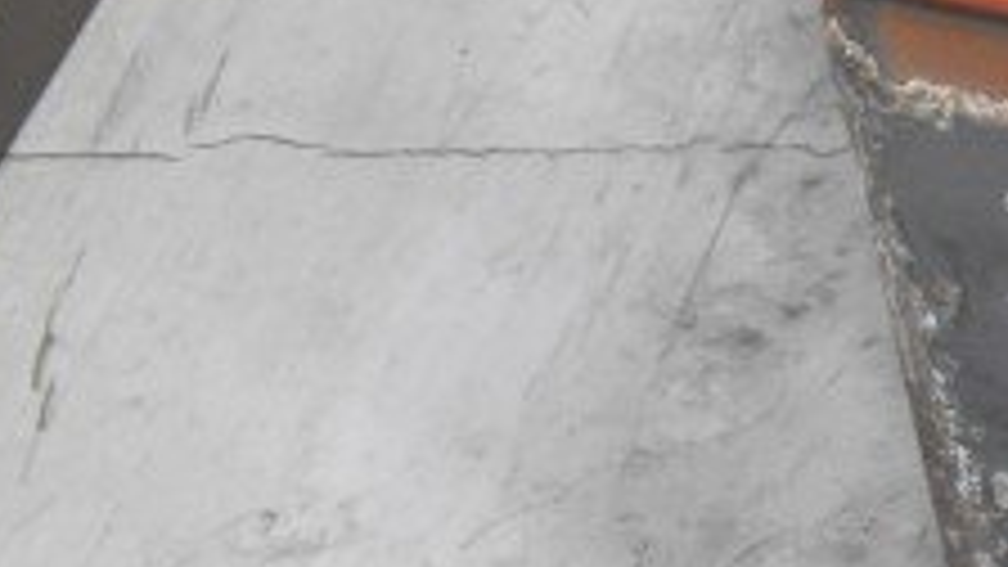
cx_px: 2642
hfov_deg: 9.5
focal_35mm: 194
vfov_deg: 6.1
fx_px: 5180
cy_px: -608
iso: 1600
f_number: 4.5
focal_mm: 23
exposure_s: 1/25
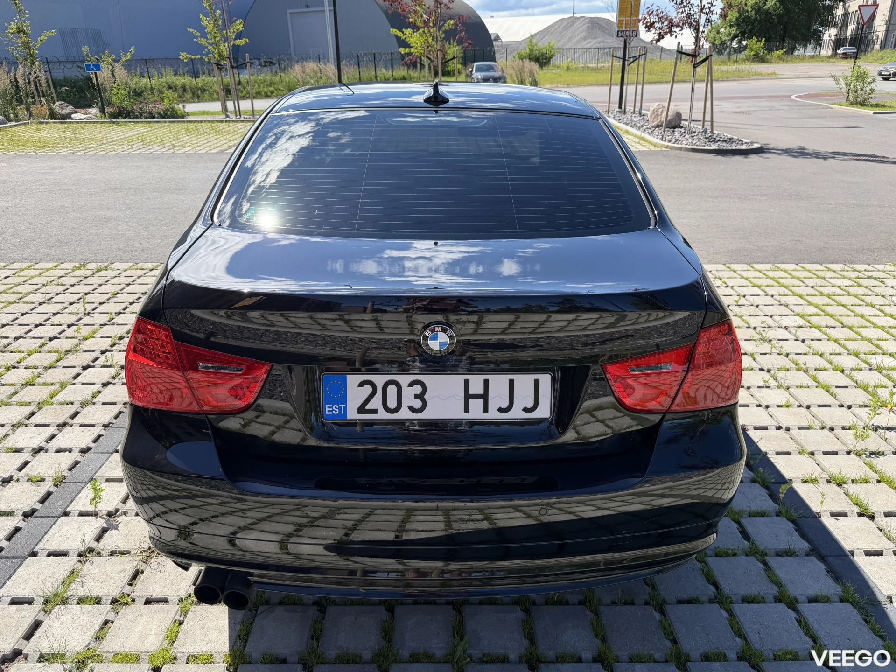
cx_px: 448
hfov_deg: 71.6
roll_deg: +1.9
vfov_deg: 56.8
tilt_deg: -24.2
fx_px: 621
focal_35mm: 24
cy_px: 336
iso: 80
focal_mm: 6.76
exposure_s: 1/2299
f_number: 1.78
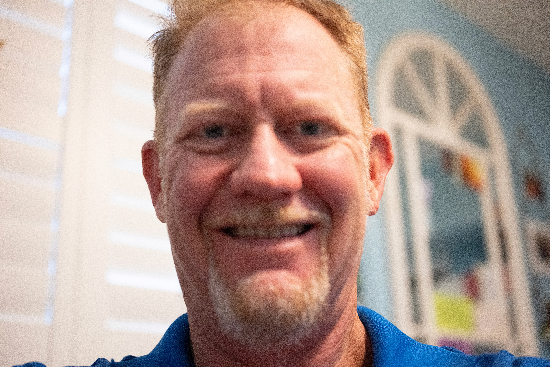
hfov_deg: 44.5
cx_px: 275
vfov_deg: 30.5
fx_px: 672
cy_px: 184
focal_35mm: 44
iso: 10000
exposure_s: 1/100
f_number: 2.8
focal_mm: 44
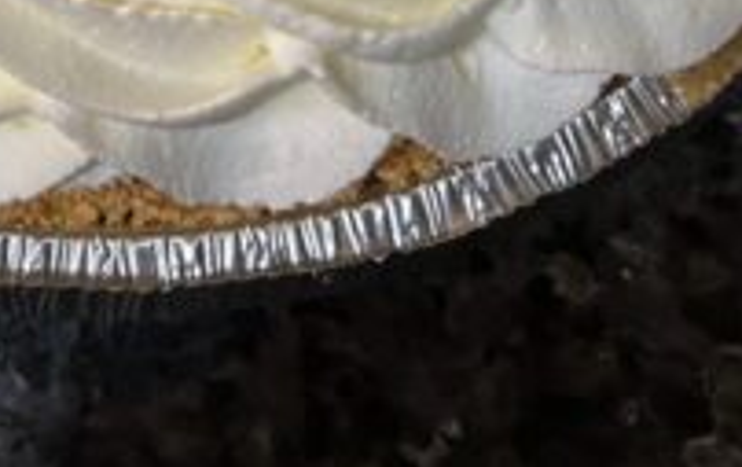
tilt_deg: -65.1
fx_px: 1985
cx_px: 70
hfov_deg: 20.7
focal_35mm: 98
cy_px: -522
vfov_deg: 11.7
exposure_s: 1/60
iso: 160
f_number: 1.5
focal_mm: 5.7
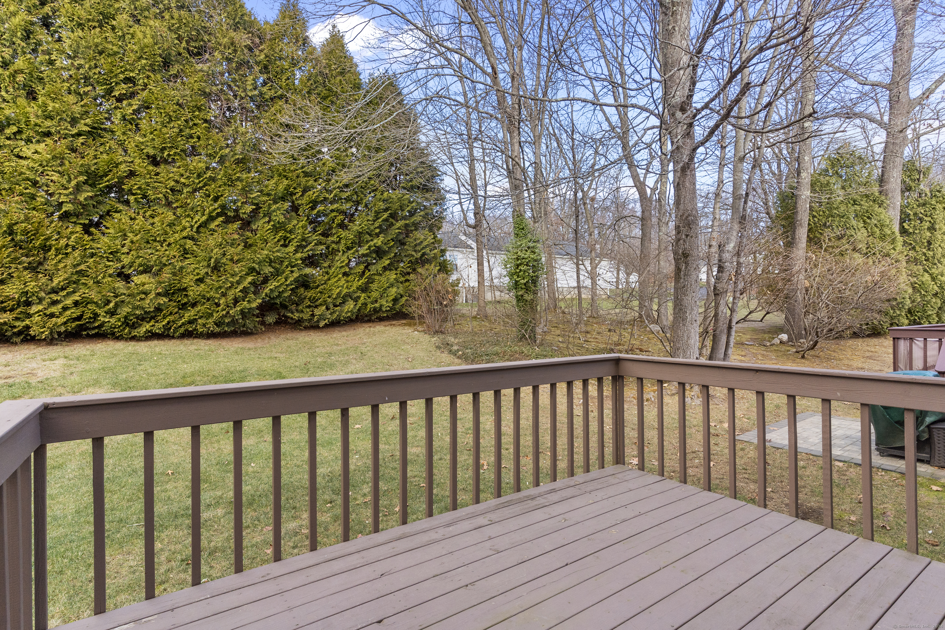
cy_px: 315
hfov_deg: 93.3
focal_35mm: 17
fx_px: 446
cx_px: 472
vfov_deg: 70.4
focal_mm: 17
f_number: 7.1
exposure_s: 1/60
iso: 1000
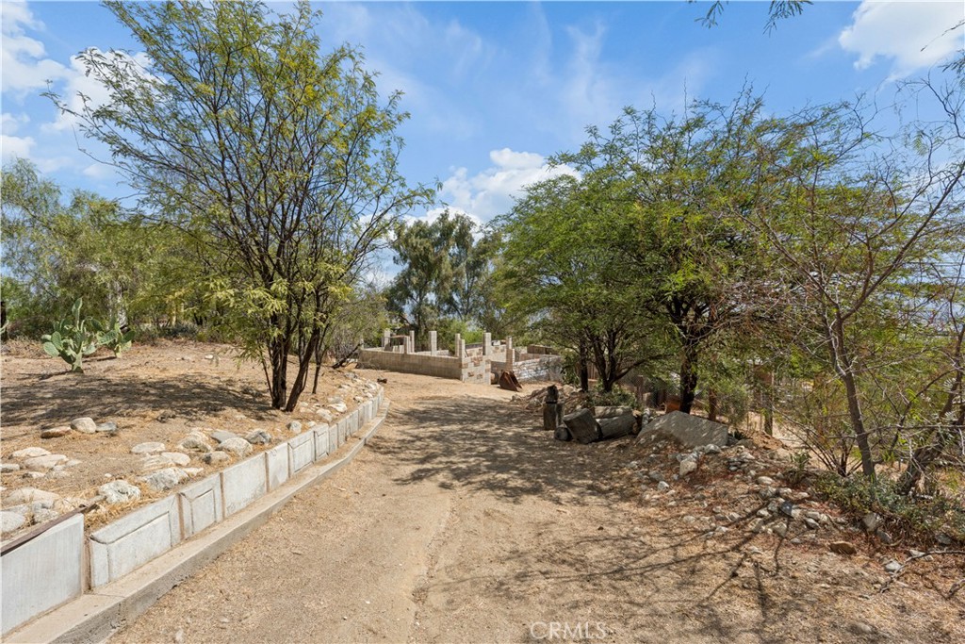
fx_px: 429
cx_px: 482
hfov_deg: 96.7
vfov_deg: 73.8
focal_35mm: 16
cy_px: 322
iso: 320
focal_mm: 16
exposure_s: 1/1000
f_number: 8
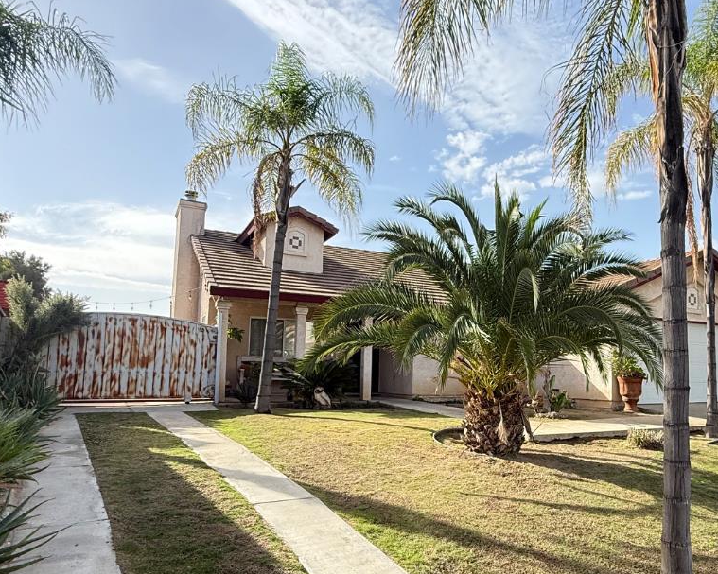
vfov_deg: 53.0
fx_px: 574
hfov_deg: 62.5
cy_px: 327
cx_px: 478
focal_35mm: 27
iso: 64
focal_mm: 2.22
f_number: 2.2
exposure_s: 1/760
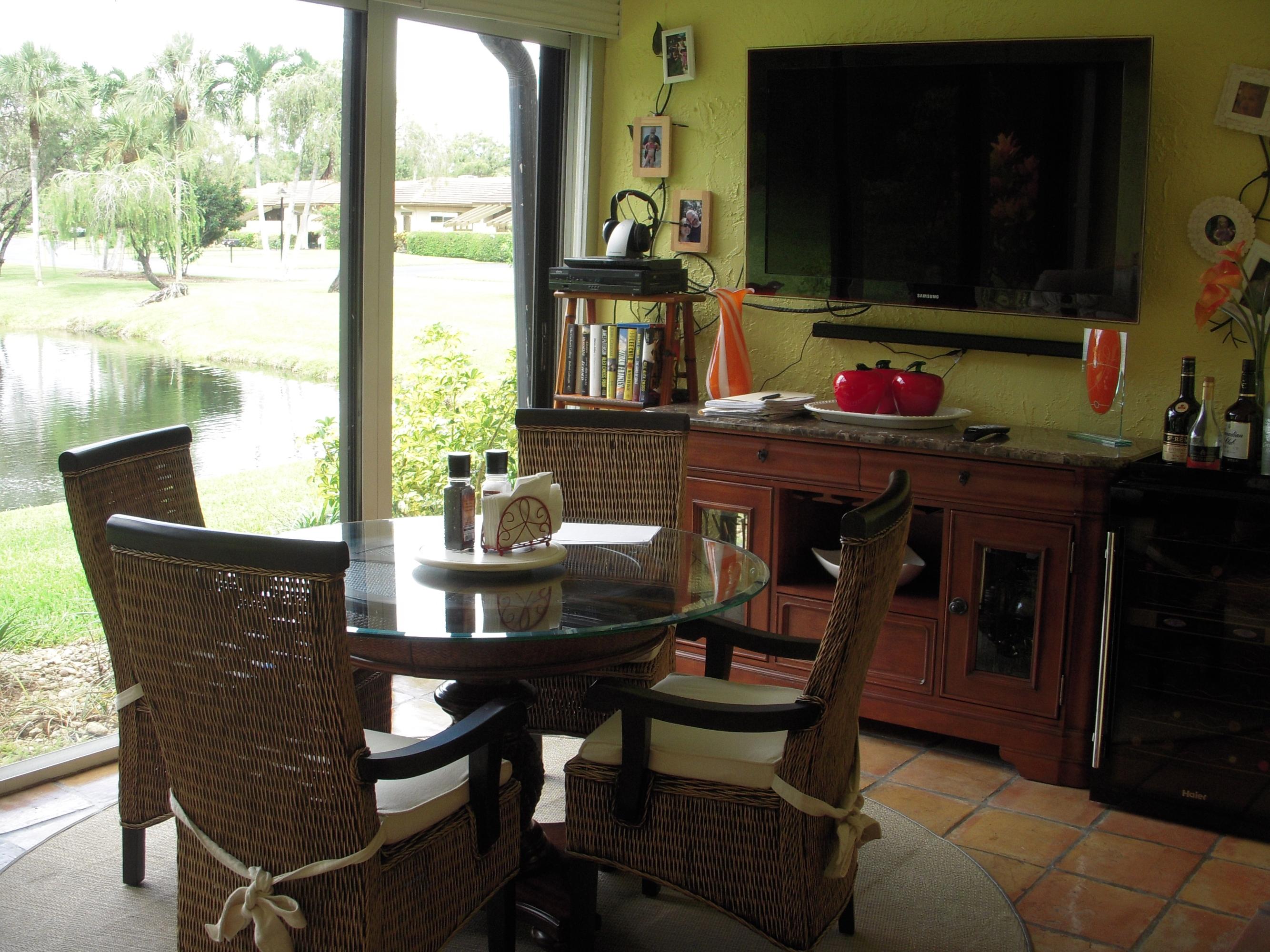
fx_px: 1394
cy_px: 476
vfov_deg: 37.7
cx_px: 635
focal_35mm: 38
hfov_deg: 49.0
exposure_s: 1/40
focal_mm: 6.3
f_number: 3.3
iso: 100
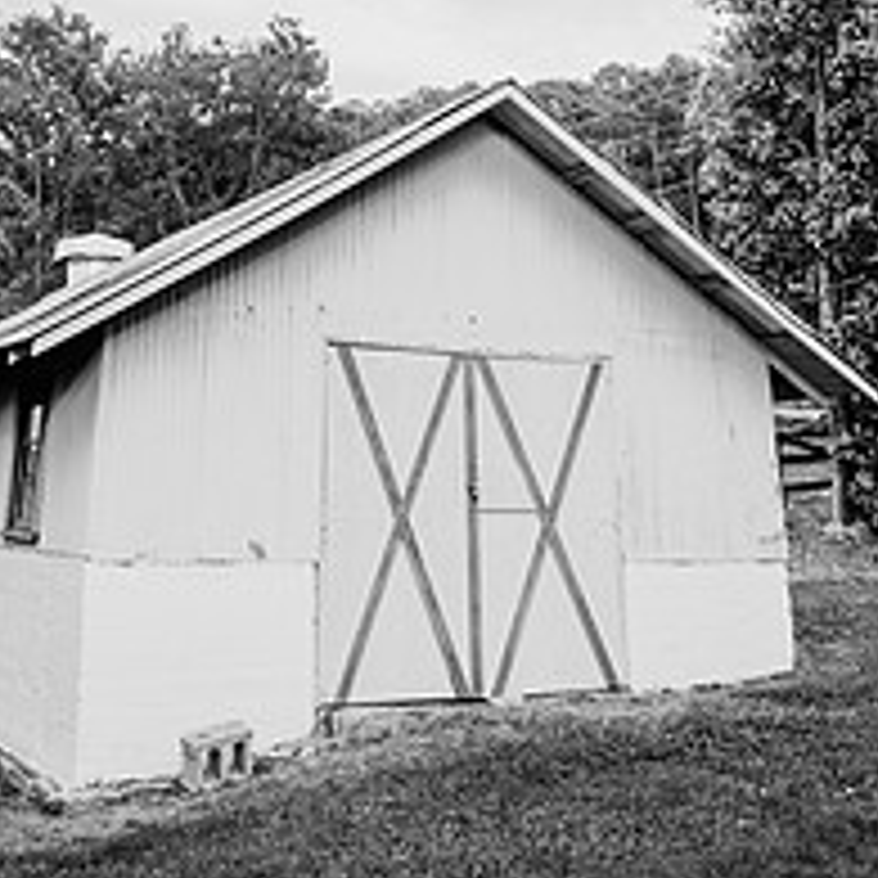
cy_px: -50
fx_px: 1349
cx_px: 333
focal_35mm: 47
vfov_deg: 32.4
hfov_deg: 35.9
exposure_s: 1/200
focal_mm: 24
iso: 160
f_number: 2.8
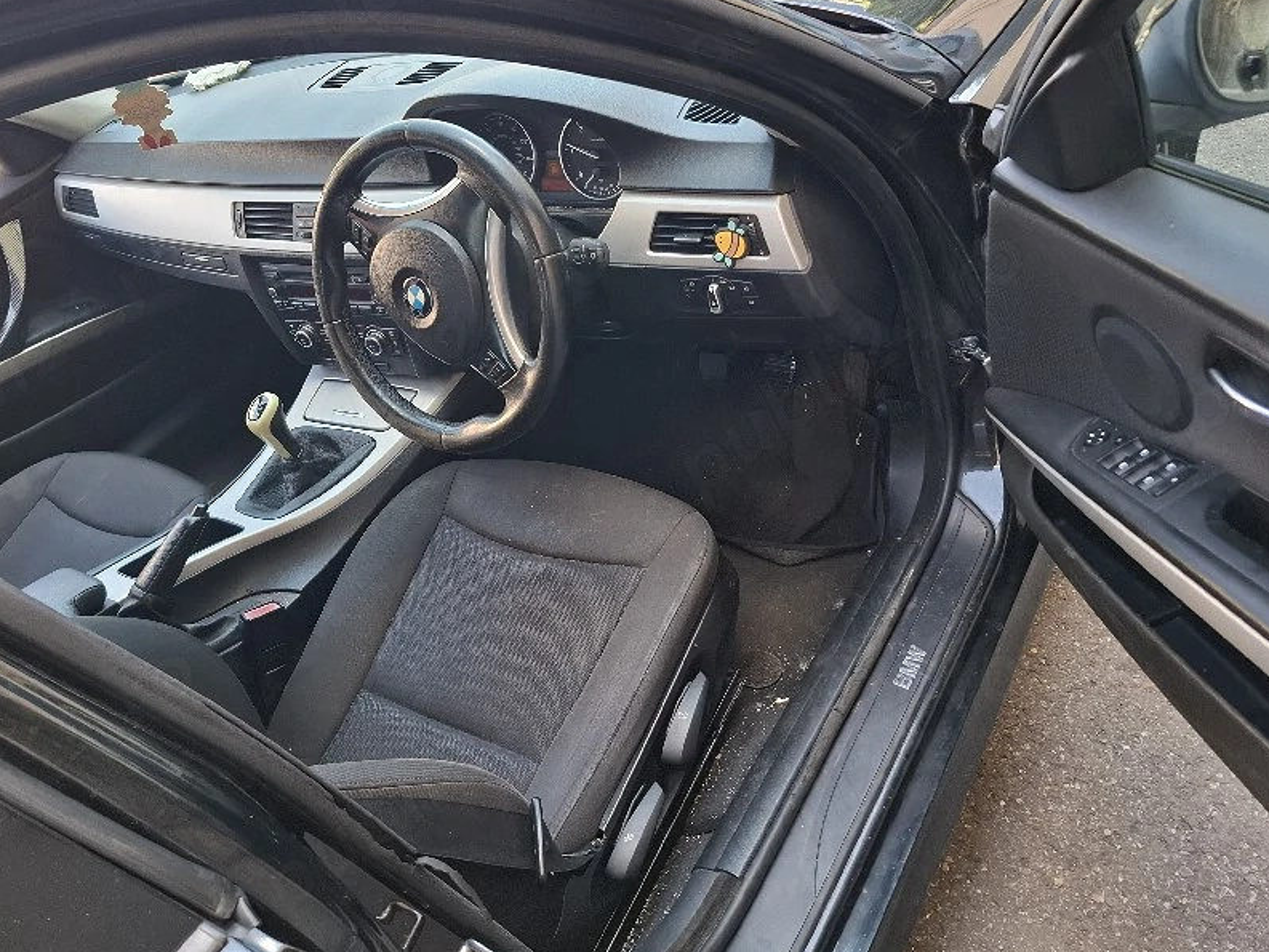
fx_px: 1063
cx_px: 542
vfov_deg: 47.9
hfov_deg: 61.4
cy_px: 378
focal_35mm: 29
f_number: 1.8
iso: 80
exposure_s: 1/100
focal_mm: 5.54
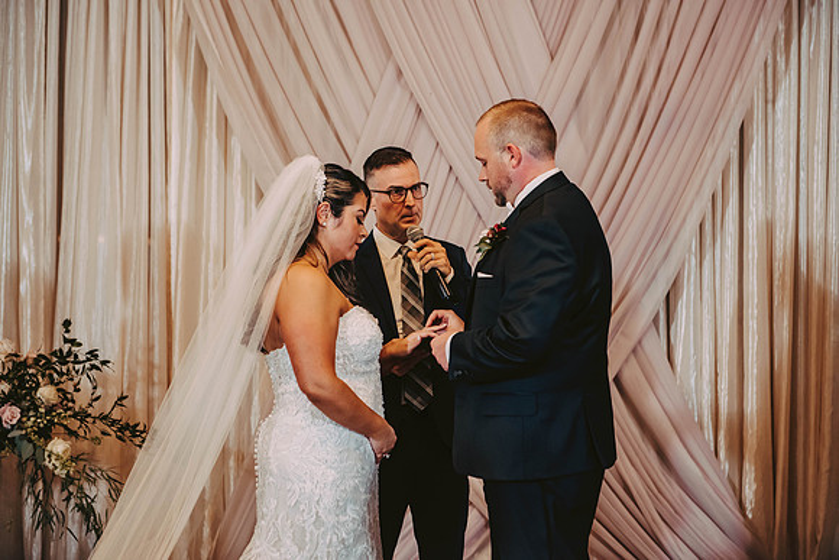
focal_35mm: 70
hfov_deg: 28.8
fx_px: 1632
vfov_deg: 19.5
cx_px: 420
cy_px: 280
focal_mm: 70
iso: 2000
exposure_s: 1/250
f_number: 3.2
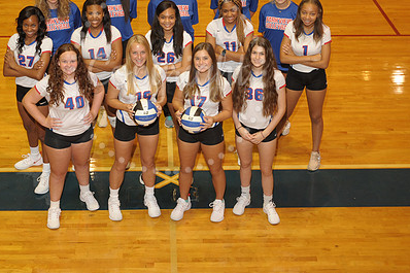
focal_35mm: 70
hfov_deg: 28.8
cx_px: 168
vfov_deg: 19.3
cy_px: 75
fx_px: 797
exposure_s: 1/60
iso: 800
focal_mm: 48
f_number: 5.6
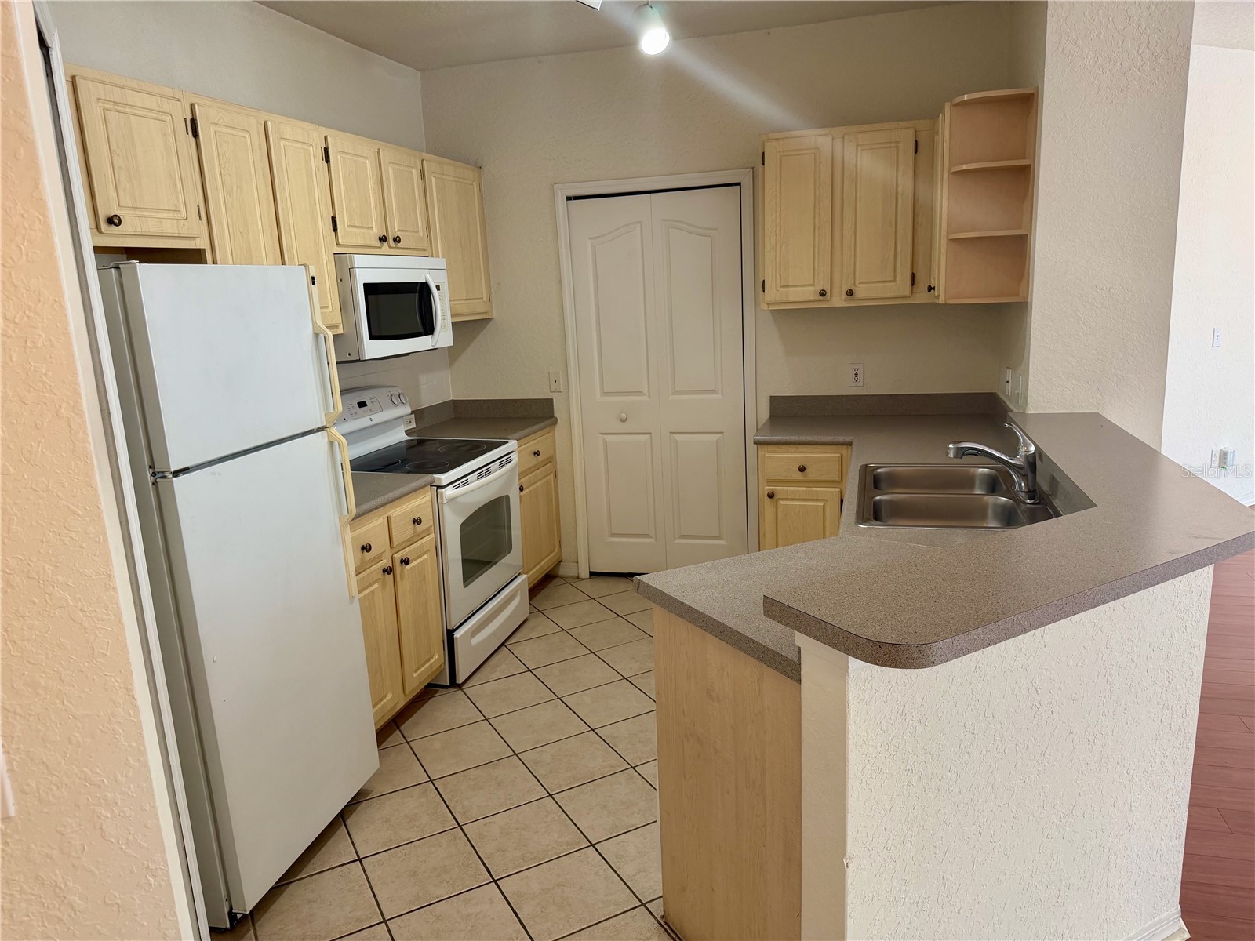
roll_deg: +2.8
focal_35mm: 24
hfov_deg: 71.6
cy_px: 470
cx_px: 628
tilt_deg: -12.1
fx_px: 870
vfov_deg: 56.8
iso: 160
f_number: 1.78
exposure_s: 1/120
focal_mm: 6.76
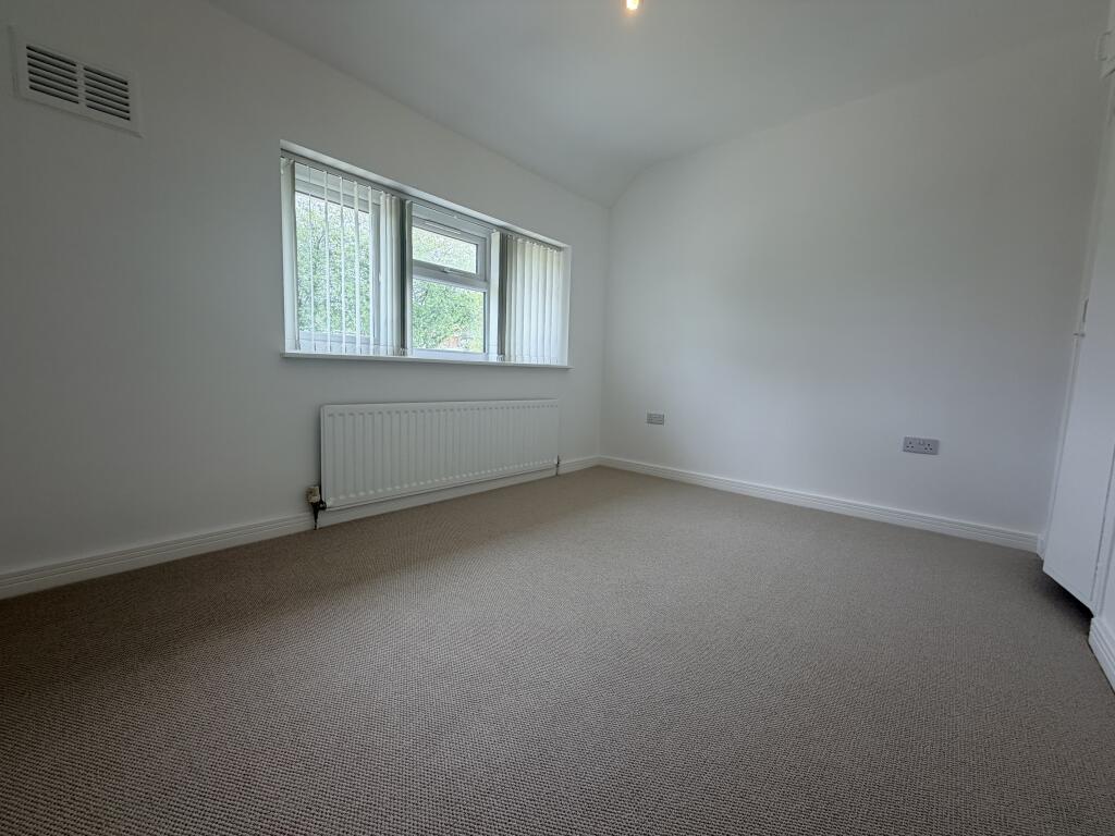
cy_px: 418
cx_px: 558
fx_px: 451
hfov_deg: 102.1
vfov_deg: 85.7
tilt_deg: -4.8
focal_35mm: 14
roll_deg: -1.5
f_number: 2.2
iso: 80
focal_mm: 2.22
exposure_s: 1/100
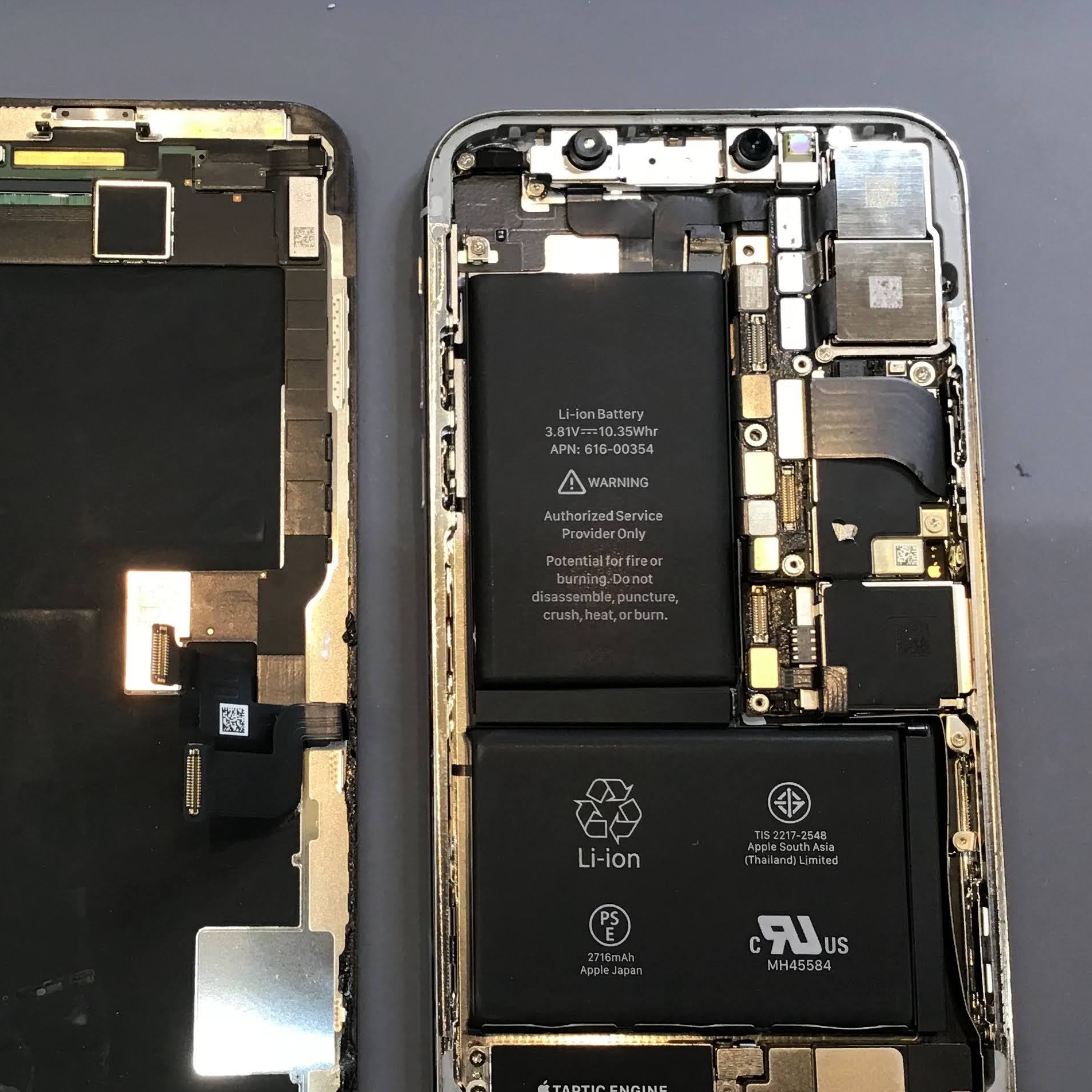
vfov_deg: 35.9
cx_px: 352
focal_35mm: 47
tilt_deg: -82.3
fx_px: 1677
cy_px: 667
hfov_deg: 35.7
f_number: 2.4
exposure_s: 1/33
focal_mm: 3.3
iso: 32
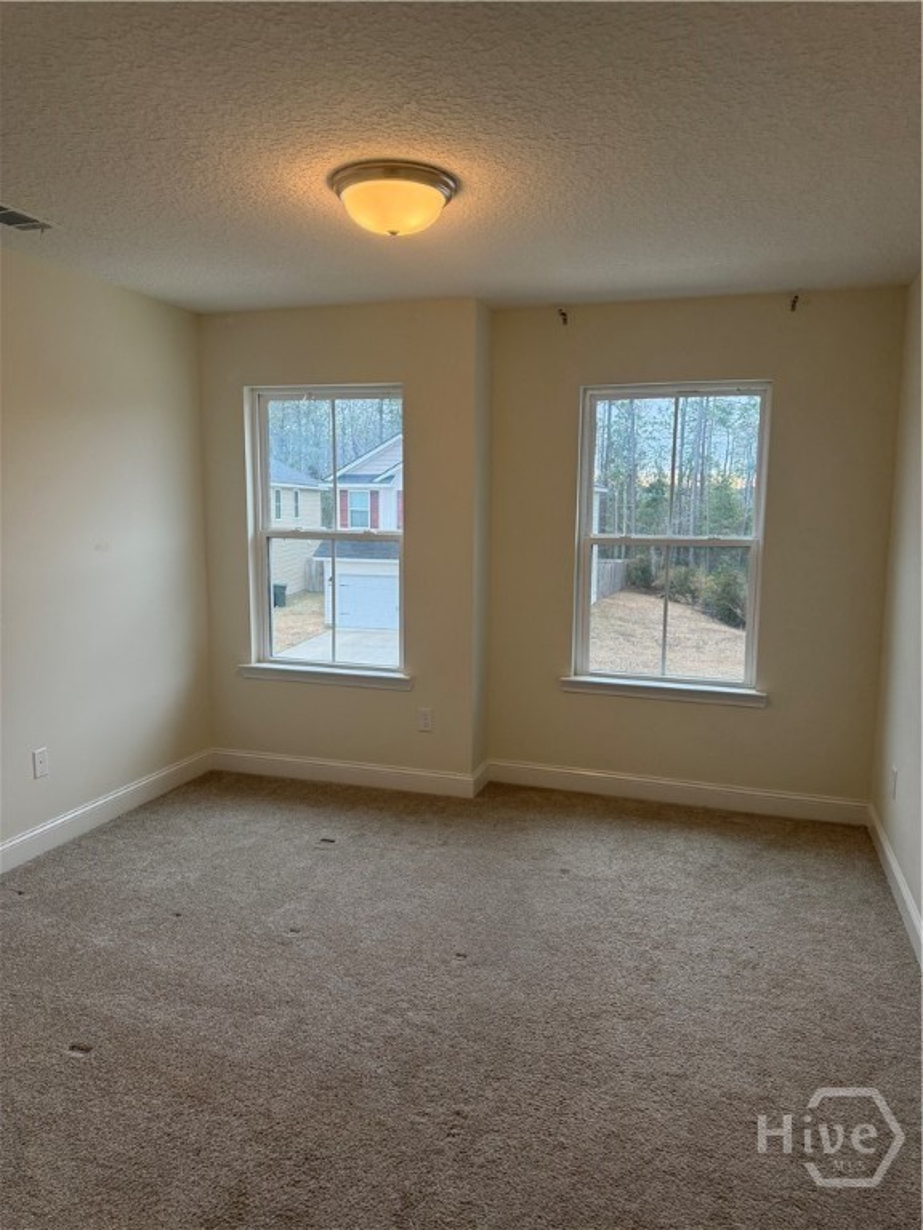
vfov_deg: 71.6
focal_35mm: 24
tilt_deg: -7.7
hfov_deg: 56.8
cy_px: 615
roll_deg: -1.0
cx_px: 462
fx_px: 853
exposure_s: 1/183
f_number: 1.78
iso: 160
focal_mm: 6.76
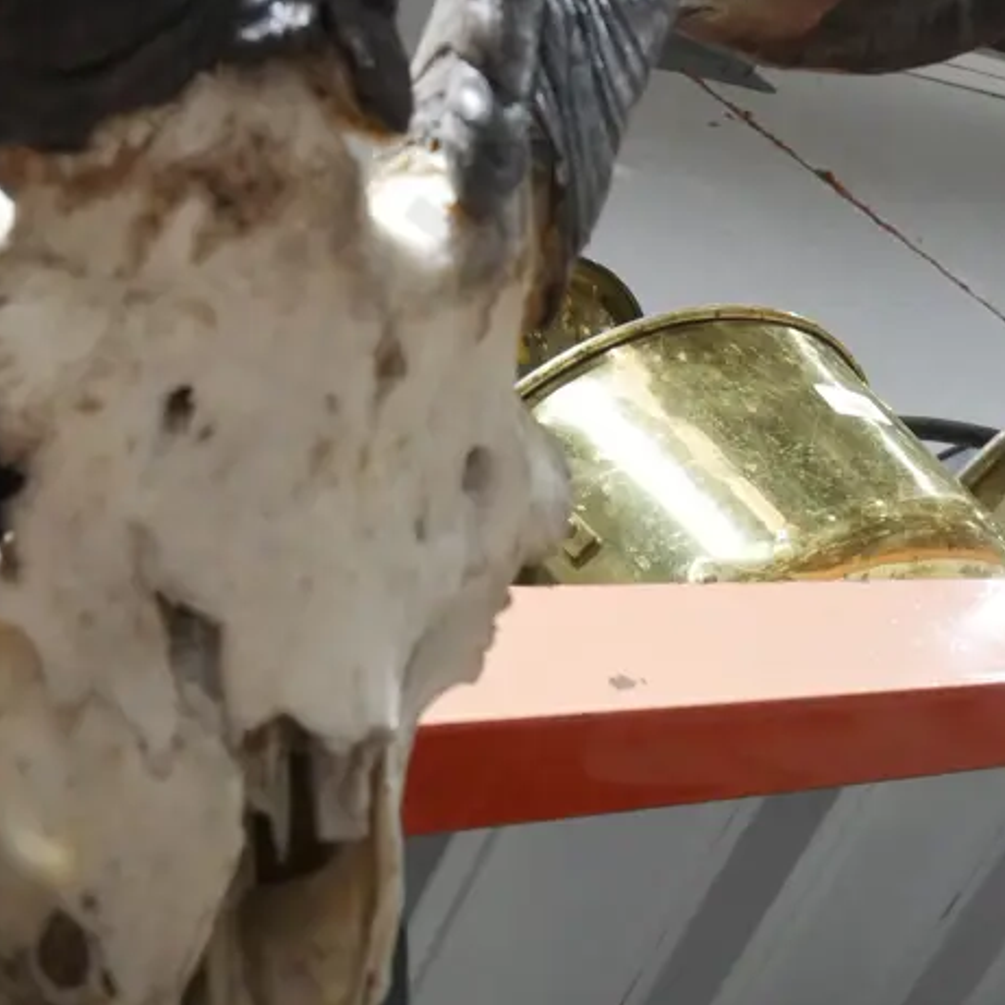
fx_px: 1807
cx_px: 443
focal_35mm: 55
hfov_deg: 31.1
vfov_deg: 30.5
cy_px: 242
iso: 3200
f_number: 7.1
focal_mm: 14
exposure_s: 1/60
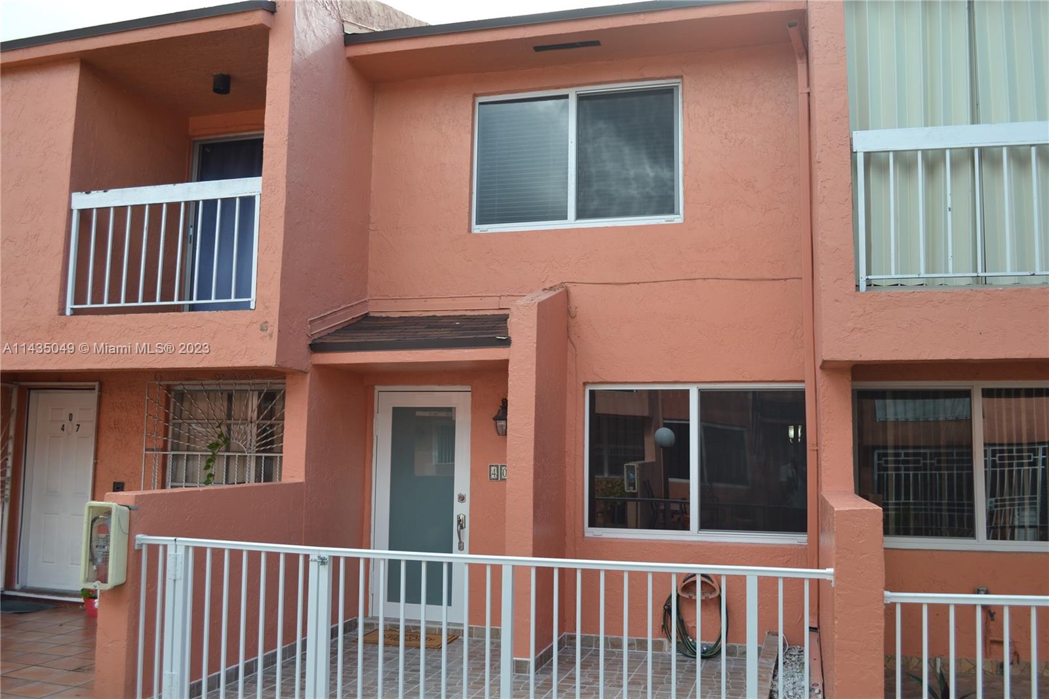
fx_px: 874
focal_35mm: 30
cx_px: 524
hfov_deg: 61.9
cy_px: 350
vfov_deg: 43.6
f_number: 5.6
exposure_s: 1/125
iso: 100
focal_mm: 20
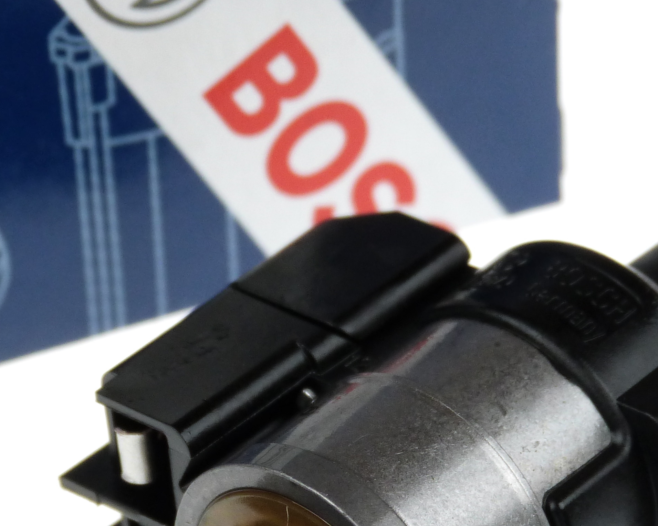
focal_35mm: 284
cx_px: 370
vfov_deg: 5.4
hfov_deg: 6.8
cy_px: 493
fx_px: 5531
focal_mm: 25
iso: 200
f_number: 3.6
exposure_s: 1/160
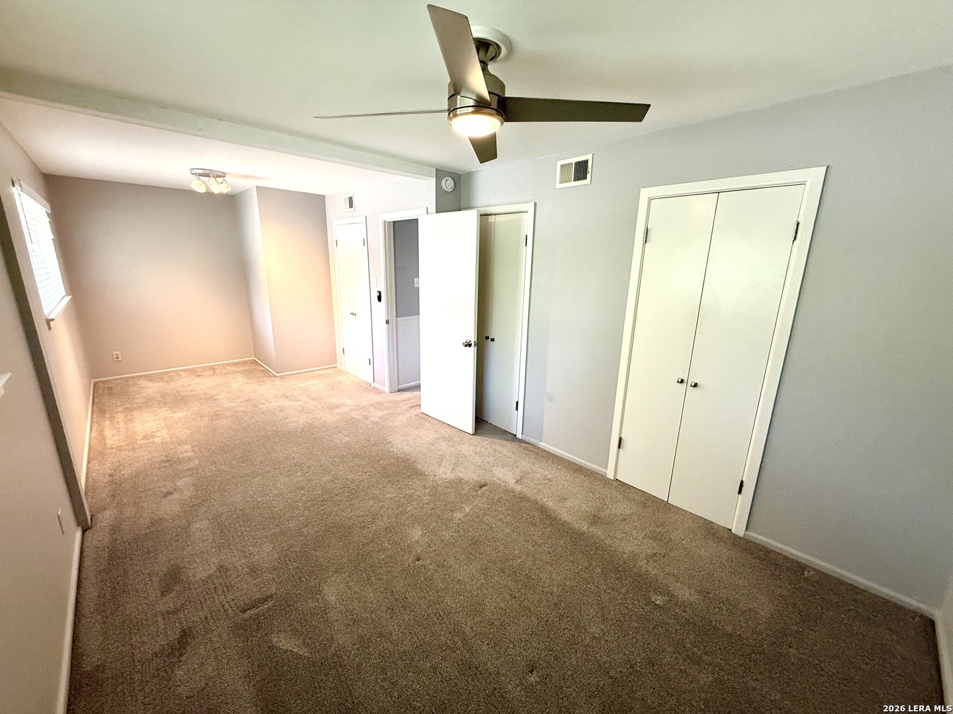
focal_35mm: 14
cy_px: 357
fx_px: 385
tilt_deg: -13.5
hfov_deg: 102.1
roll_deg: -1.8
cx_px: 476
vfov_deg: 85.7
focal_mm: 2.22
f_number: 2.2
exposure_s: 1/60
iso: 200
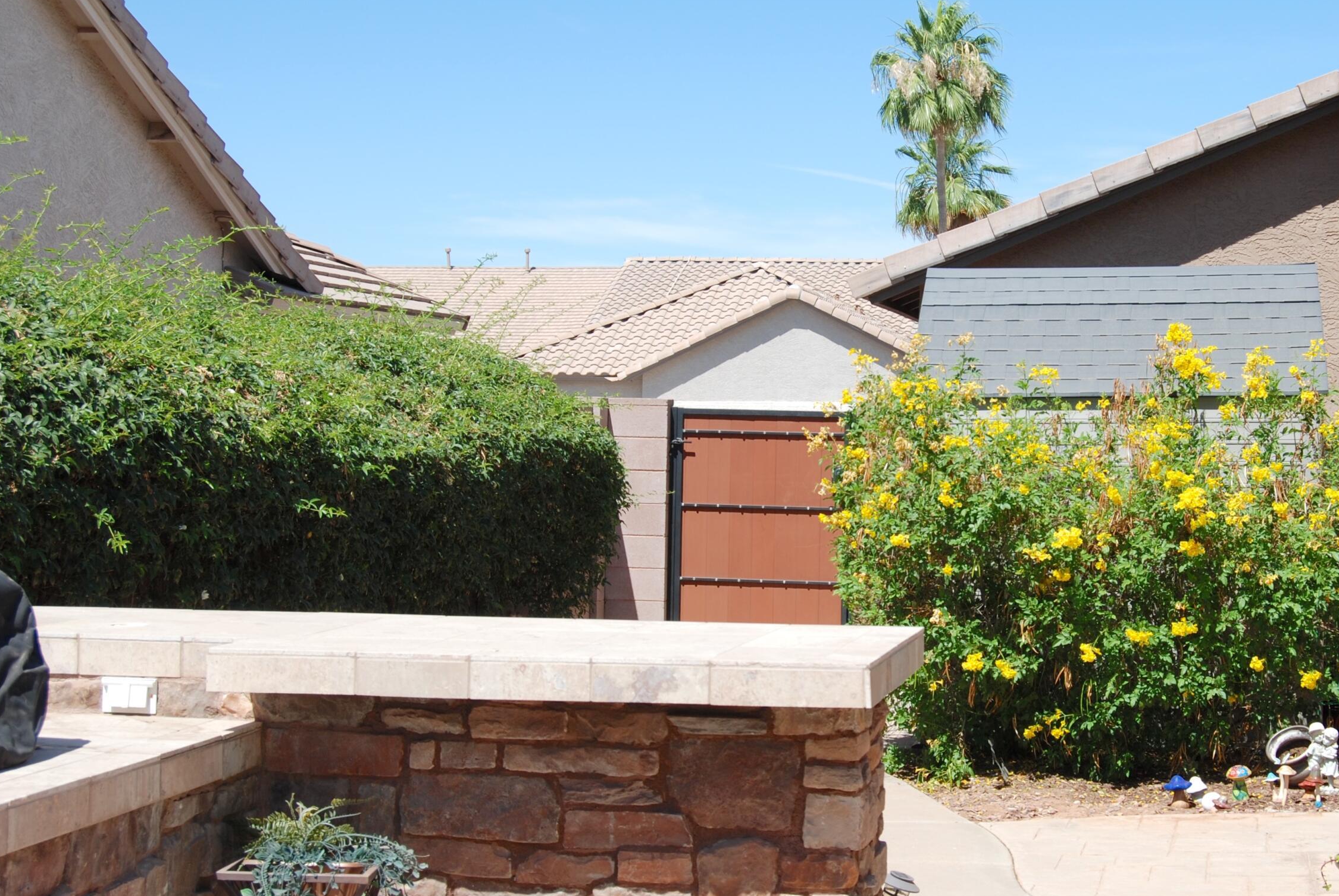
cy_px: 431
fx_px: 2532
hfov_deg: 29.4
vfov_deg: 20.1
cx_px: 887
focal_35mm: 68
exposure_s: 1/250
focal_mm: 34
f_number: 8
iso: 100
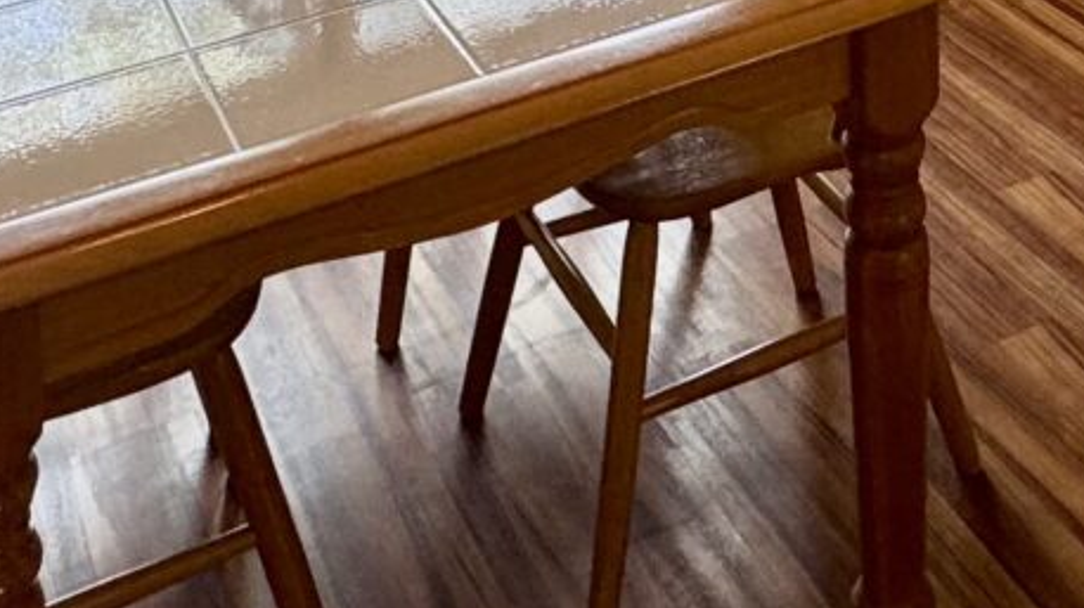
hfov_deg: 31.6
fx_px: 1839
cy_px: -807
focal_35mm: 64
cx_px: 930
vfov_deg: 13.9
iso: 64
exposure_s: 1/120
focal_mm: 2.22
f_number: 2.2
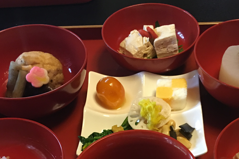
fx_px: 398
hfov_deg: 33.2
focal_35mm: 60
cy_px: 143
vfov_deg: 22.1
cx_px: 150
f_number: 2.2
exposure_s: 1/10
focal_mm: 4.15
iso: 100
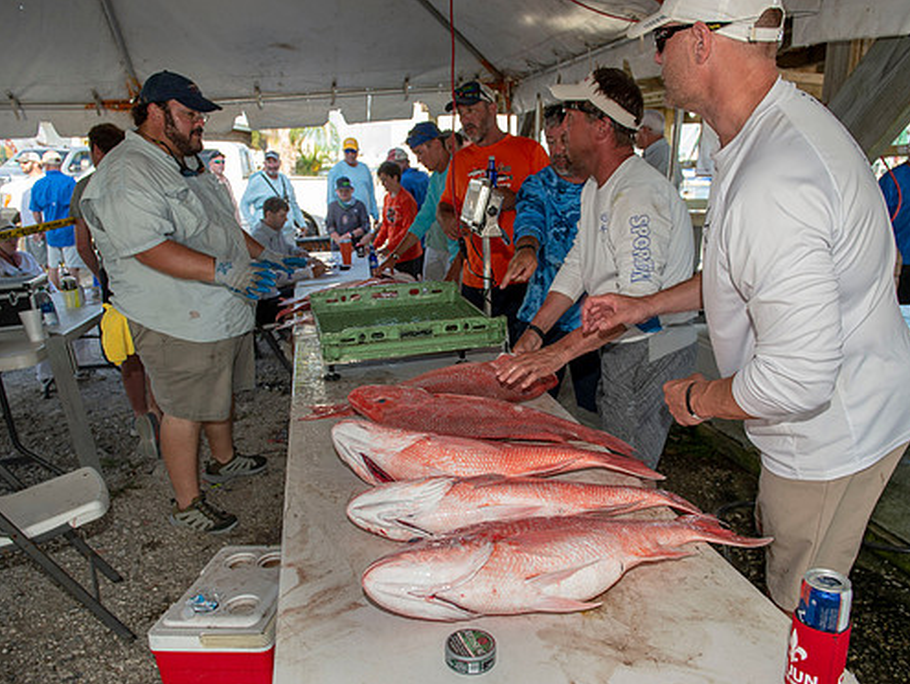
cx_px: 471
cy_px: 353
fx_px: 710
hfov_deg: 65.3
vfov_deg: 51.4
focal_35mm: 27
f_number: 5
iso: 100
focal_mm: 24
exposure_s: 1/125
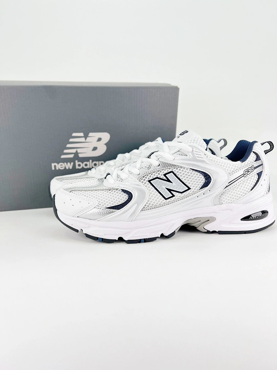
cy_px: 185
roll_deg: +1.3
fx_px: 277
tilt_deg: -8.2
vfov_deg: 67.3
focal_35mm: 26
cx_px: 138
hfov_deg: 53.1
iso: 50
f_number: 1.5
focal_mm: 5.7
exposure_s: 1/909
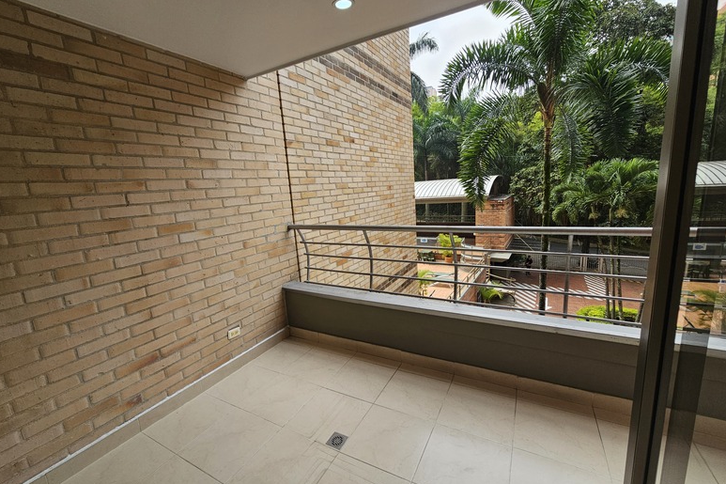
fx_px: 282
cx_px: 364
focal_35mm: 14
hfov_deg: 104.3
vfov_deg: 81.1
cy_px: 251
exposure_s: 1/481
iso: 50
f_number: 2.2
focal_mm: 2.2
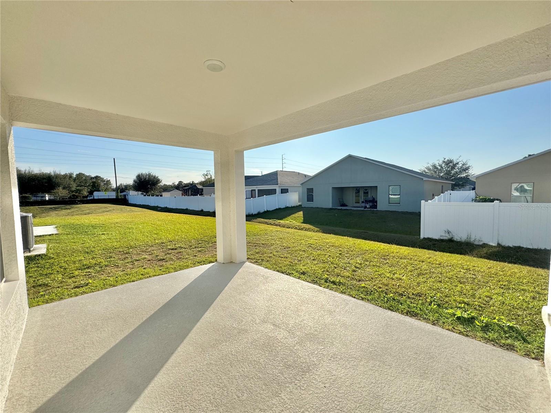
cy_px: 206
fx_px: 223
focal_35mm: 14
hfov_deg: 102.1
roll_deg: +1.4
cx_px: 276
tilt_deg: -3.3
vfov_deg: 85.7
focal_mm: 2.22
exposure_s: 1/2985
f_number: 2.2
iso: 50
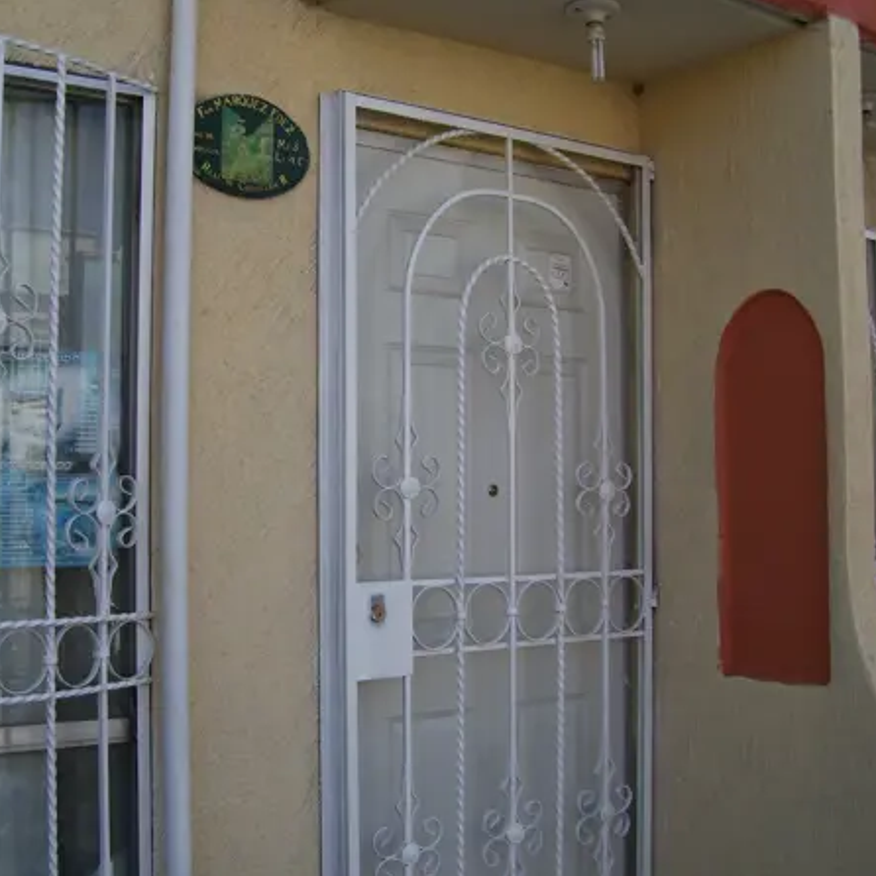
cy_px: 440
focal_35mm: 44
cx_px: 379
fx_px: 1260
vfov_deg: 38.3
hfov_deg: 38.3
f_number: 2.7
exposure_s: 1/750
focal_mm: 6
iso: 80
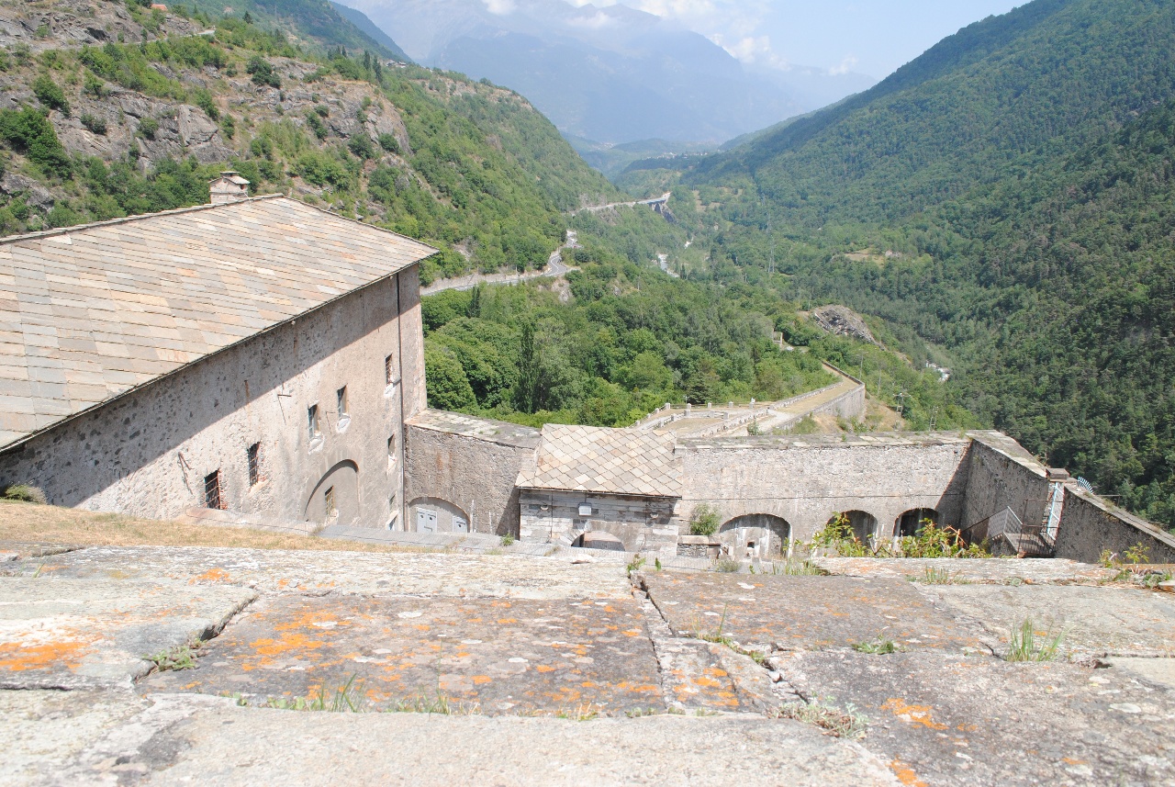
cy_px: 394
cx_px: 588
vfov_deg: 48.1
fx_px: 882
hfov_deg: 67.3
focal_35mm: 27
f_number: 11
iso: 400
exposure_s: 1/500
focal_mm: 18
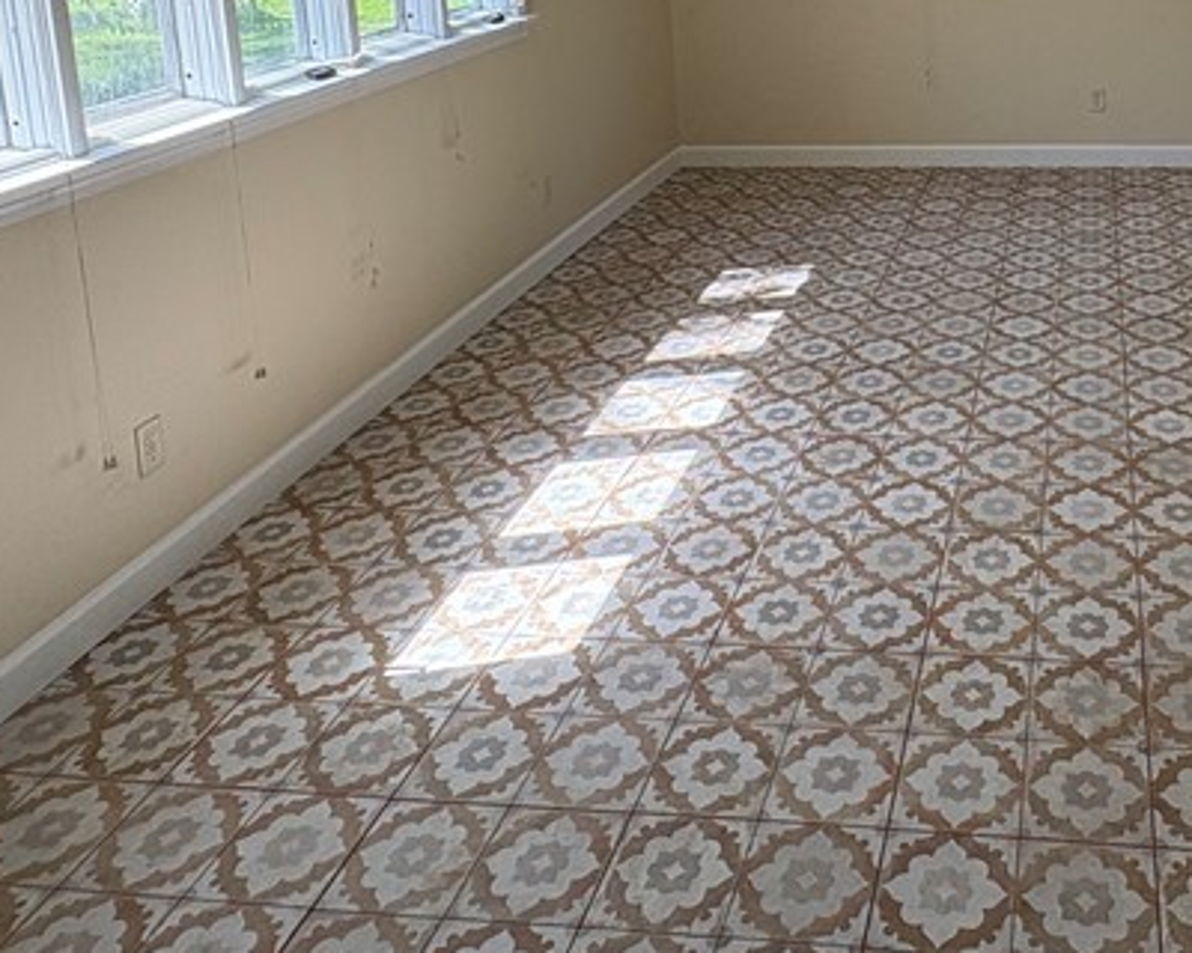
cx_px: 957
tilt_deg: -8.0
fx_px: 1235
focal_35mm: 35
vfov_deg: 38.2
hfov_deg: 48.6
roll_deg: +2.6
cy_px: 33
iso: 40
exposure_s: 1/156
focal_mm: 2.22
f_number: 2.2
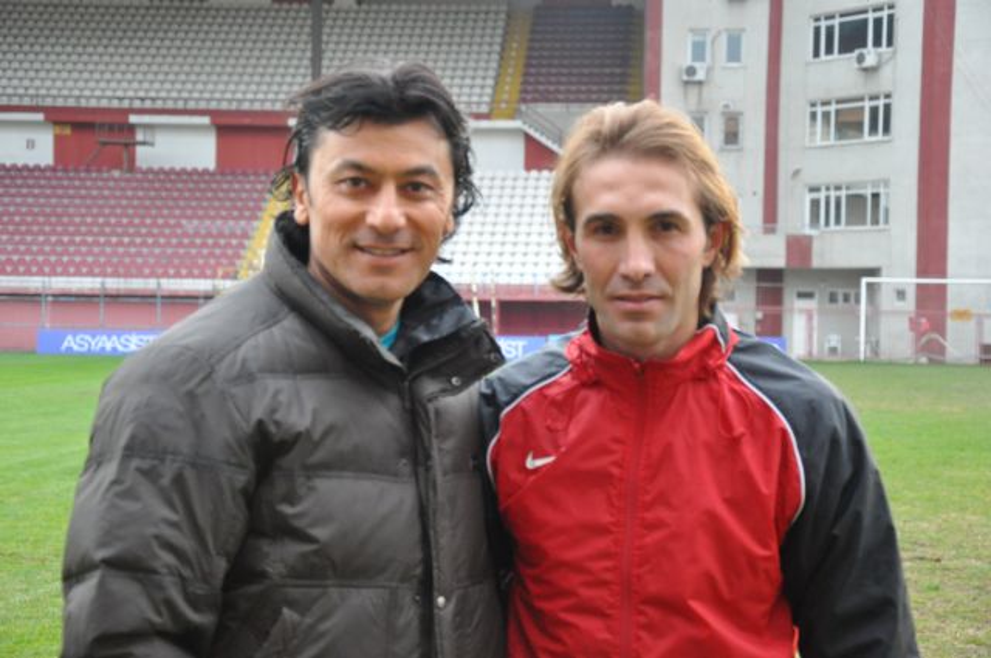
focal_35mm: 78
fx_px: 2144
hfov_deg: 26.0
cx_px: 496
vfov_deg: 17.4
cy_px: 329
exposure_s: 1/45
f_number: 5
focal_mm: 52
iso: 1600
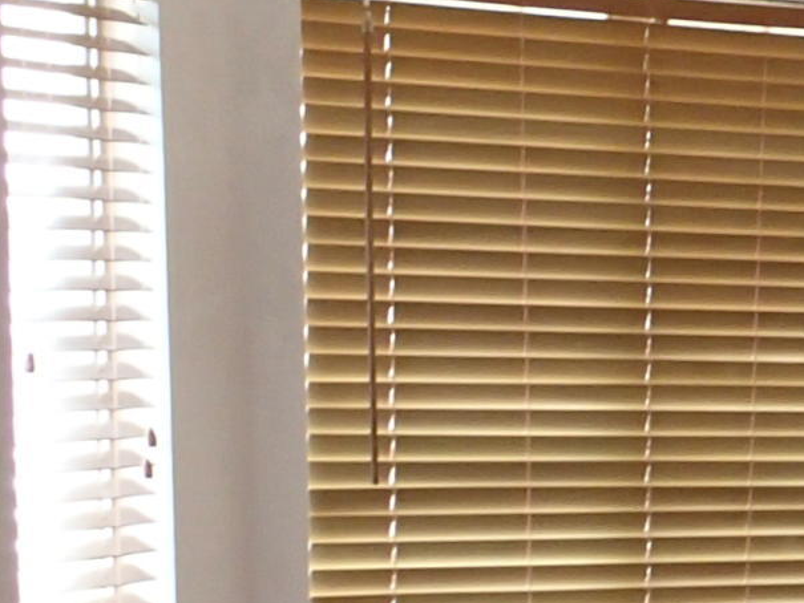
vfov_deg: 11.8
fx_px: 2881
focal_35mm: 124
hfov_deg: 14.7
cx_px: 1219
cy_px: 649
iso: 200
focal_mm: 4.5
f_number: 2
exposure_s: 1/30
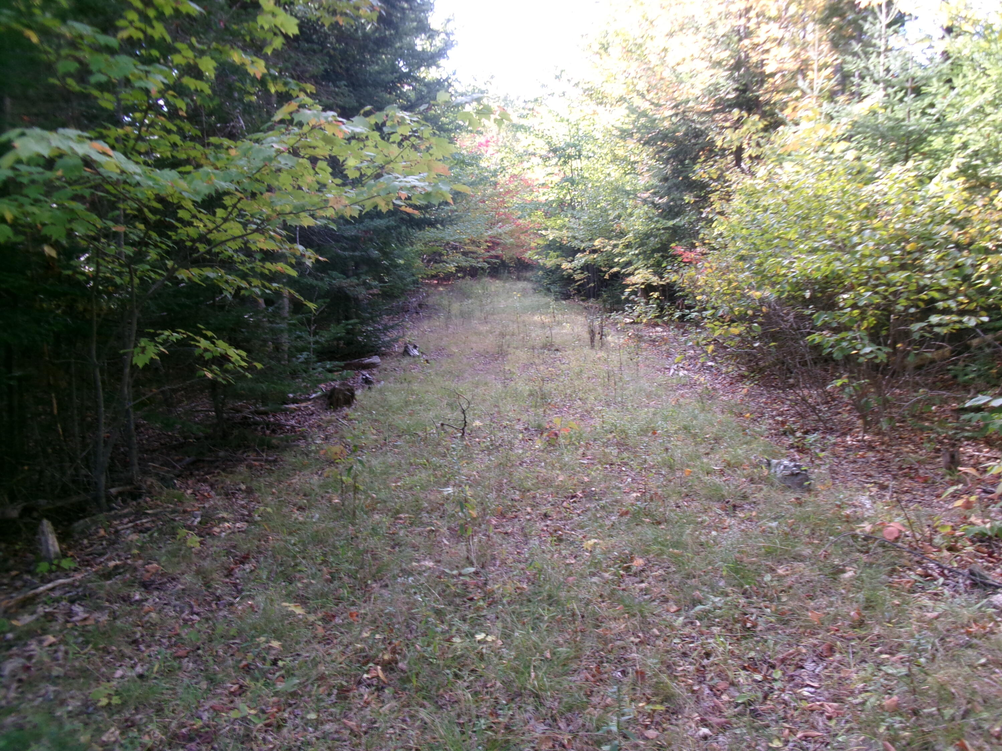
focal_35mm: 28
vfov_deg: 49.7
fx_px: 810
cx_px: 501
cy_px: 376
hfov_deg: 63.4
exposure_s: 1/34
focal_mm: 5.1
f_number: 3.9
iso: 113
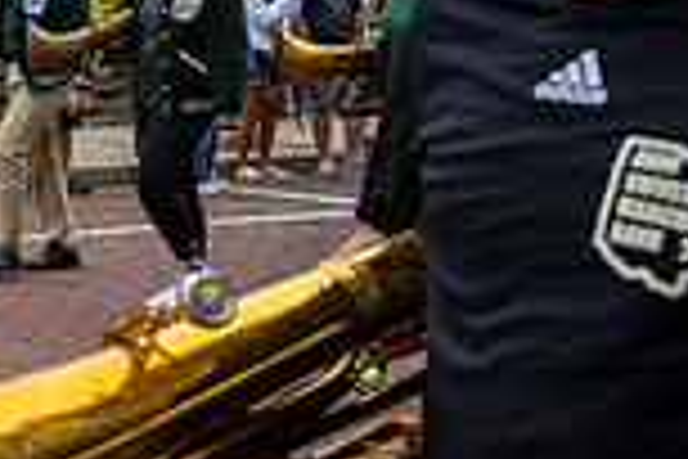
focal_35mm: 91
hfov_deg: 18.0
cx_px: -535
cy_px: 56
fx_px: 1739
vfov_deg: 14.9
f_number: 4
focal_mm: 24
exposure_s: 1/1600
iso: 1000
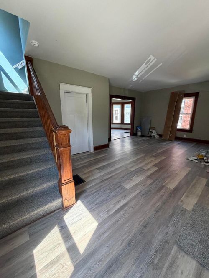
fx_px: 113
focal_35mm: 14
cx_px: 104
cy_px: 139
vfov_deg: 102.1
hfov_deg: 85.7
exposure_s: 1/121
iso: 250
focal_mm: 2.22
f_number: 2.2
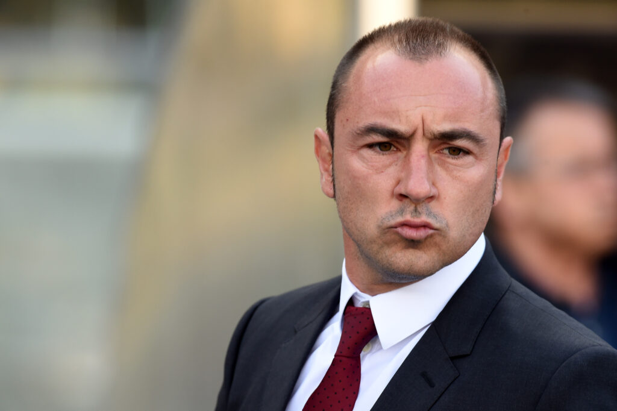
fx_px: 8566
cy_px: 206
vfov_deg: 2.7
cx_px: 308
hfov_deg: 4.1
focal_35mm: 500
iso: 1400
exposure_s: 1/500
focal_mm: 500
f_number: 6.3
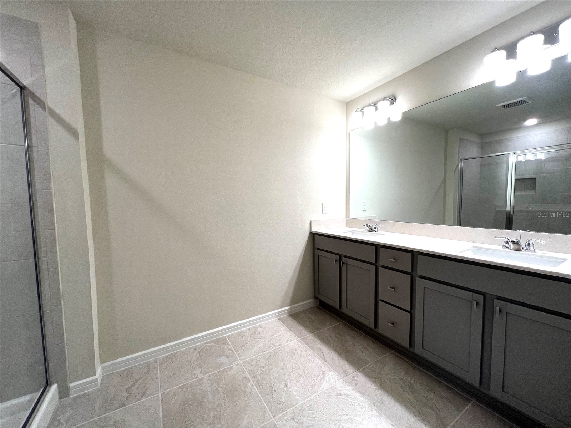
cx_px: 286
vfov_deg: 89.9
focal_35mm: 13
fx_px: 214
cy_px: 214
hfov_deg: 106.2
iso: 80
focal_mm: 1.57
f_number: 1.8
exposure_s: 1/120
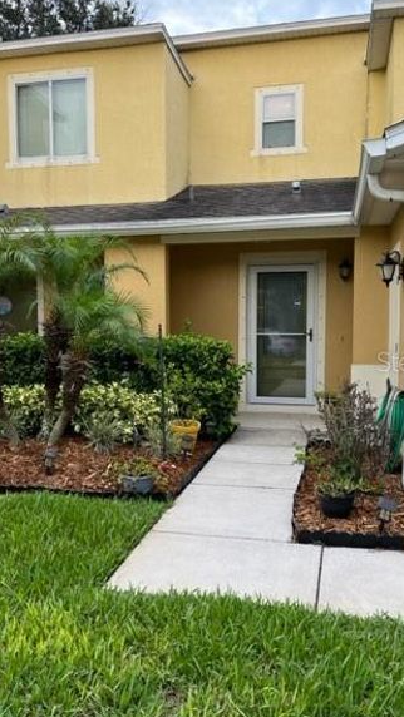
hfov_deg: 35.6
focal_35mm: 33
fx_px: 628
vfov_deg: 59.5
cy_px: 360
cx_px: 186
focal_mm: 5.1
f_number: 1.6
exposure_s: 1/165
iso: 64
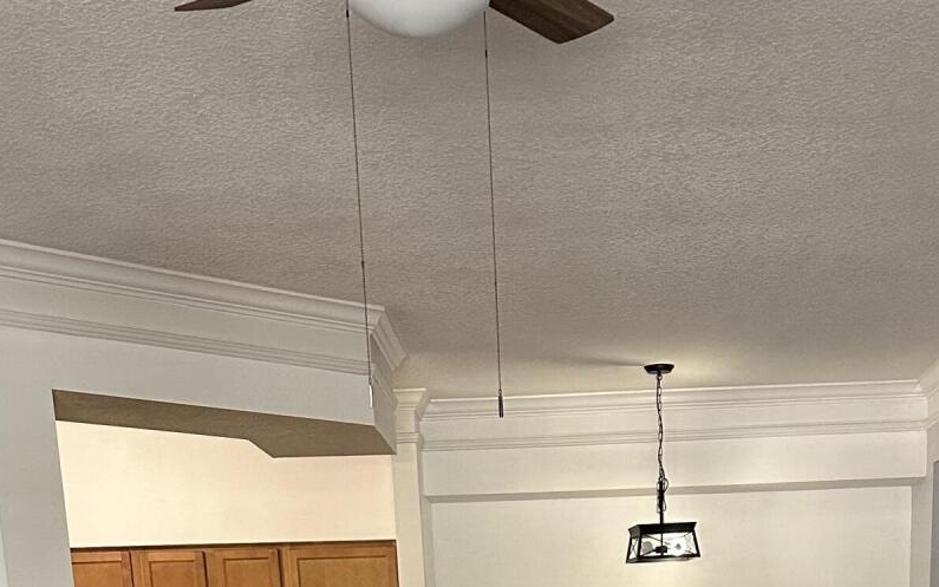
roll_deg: +0.3
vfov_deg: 15.9
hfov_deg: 31.9
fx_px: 1638
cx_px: 578
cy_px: 1172
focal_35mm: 64
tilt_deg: -15.6
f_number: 1.78
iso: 250
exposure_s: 1/60
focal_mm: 6.86
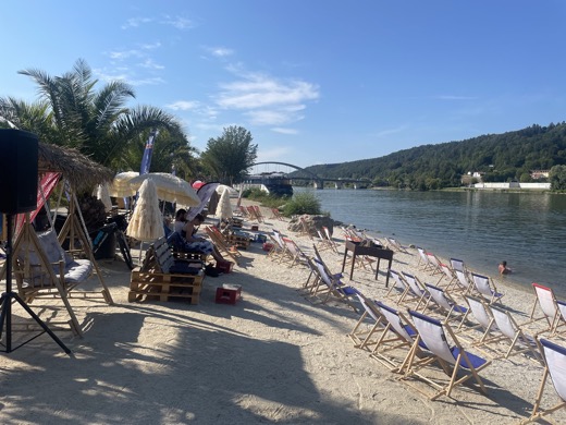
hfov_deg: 67.3
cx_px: 283
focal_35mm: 26
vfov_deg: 53.1
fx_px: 425
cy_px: 212
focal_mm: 4.2
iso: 32
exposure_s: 1/4292
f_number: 1.6
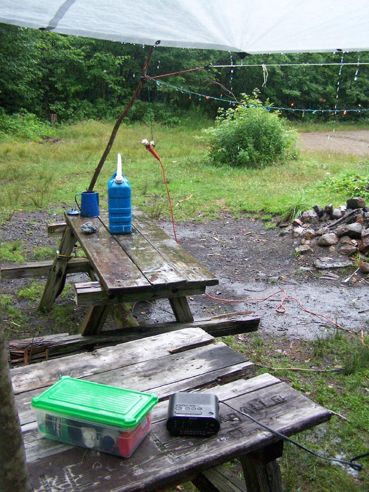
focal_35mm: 38
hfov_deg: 37.7
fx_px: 540
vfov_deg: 49.0
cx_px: 184
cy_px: 246
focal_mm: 6.3
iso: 400
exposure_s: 1/200
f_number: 2.8
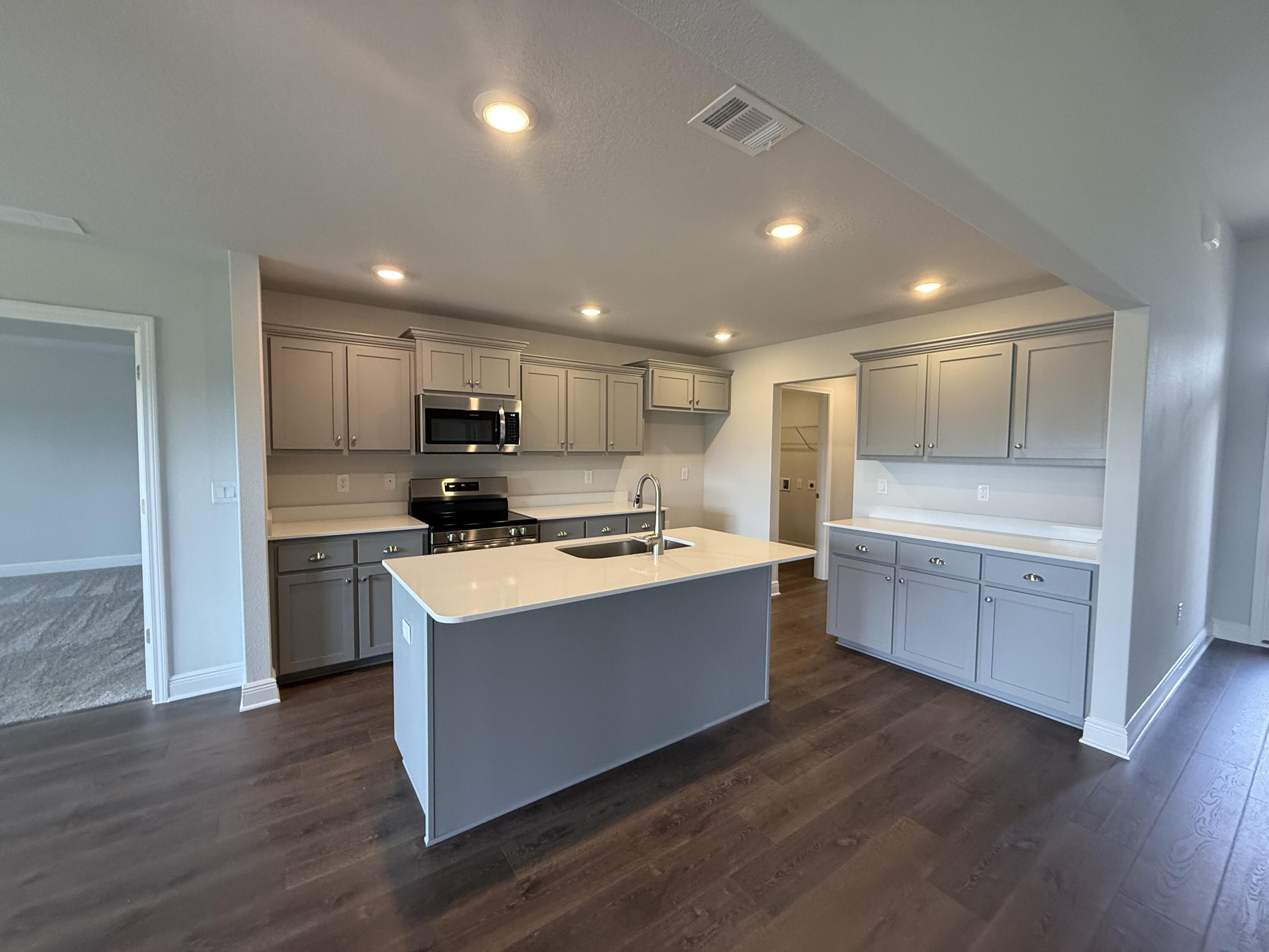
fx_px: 513
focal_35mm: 14
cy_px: 476
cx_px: 634
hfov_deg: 102.1
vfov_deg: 85.7
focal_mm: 2.22
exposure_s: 1/120
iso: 250
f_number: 2.2
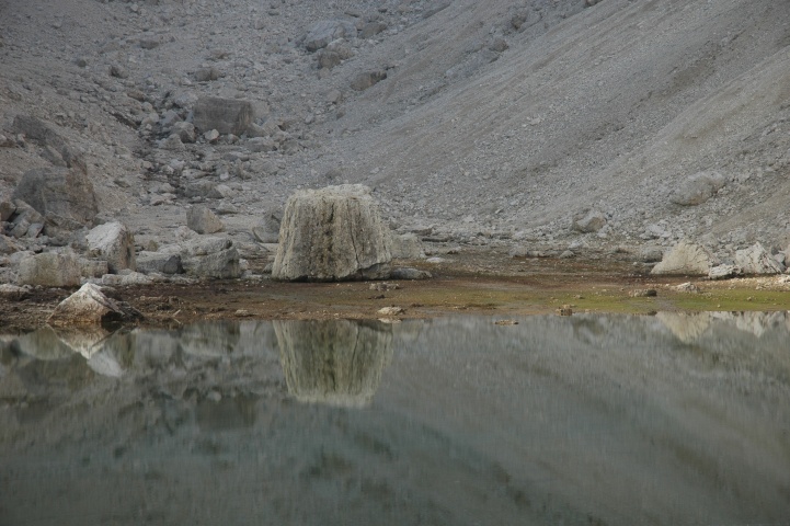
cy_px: 263
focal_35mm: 98
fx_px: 2139
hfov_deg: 20.9
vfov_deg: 14.0
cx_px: 395
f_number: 6.3
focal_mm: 65
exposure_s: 1/250
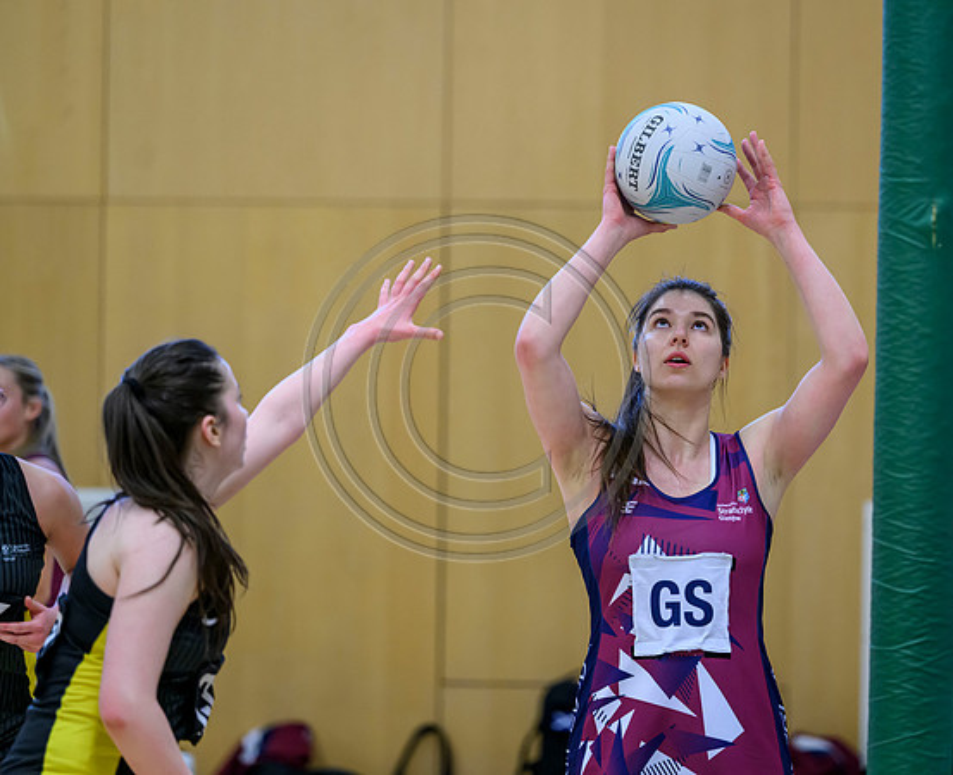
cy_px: 378
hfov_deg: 9.8
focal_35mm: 195
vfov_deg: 8.0
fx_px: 5550
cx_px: 596
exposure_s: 1/800
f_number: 3.2
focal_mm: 165
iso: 3200
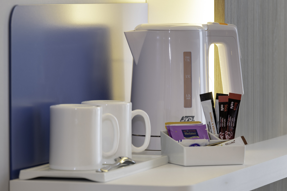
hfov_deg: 8.7
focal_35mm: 236
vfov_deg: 5.8
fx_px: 1881
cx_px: 146
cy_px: 83
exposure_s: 1/5
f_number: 8
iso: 100
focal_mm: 165
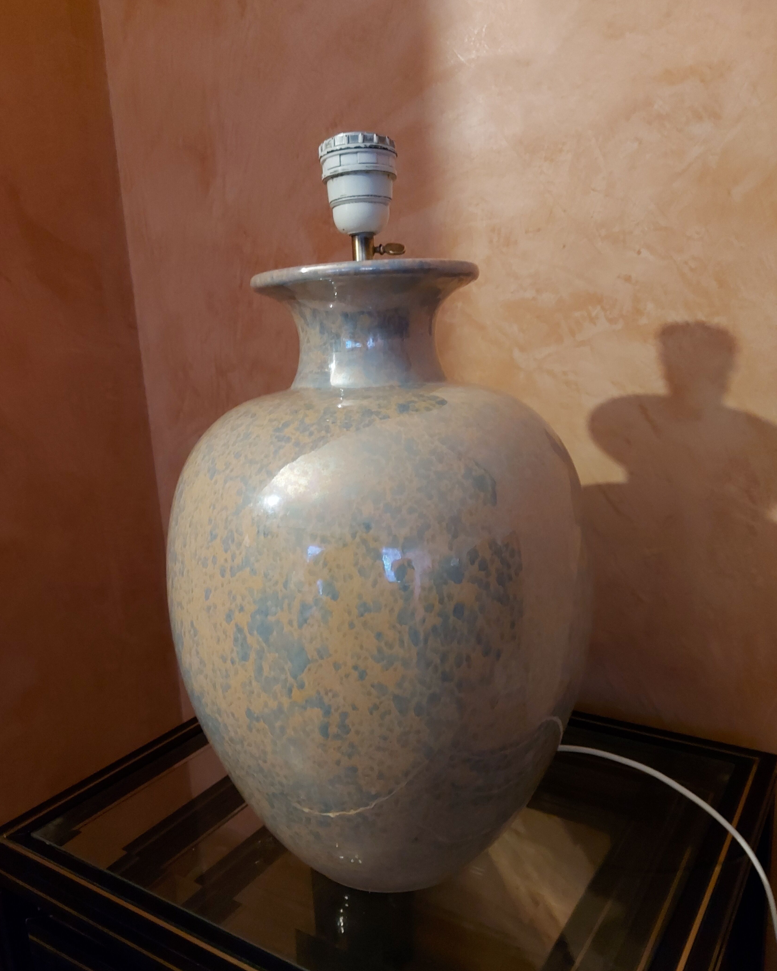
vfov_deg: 65.9
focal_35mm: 26
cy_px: 524
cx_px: 376
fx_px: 747
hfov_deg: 54.9
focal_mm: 5.23
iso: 1000
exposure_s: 1/17
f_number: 1.8
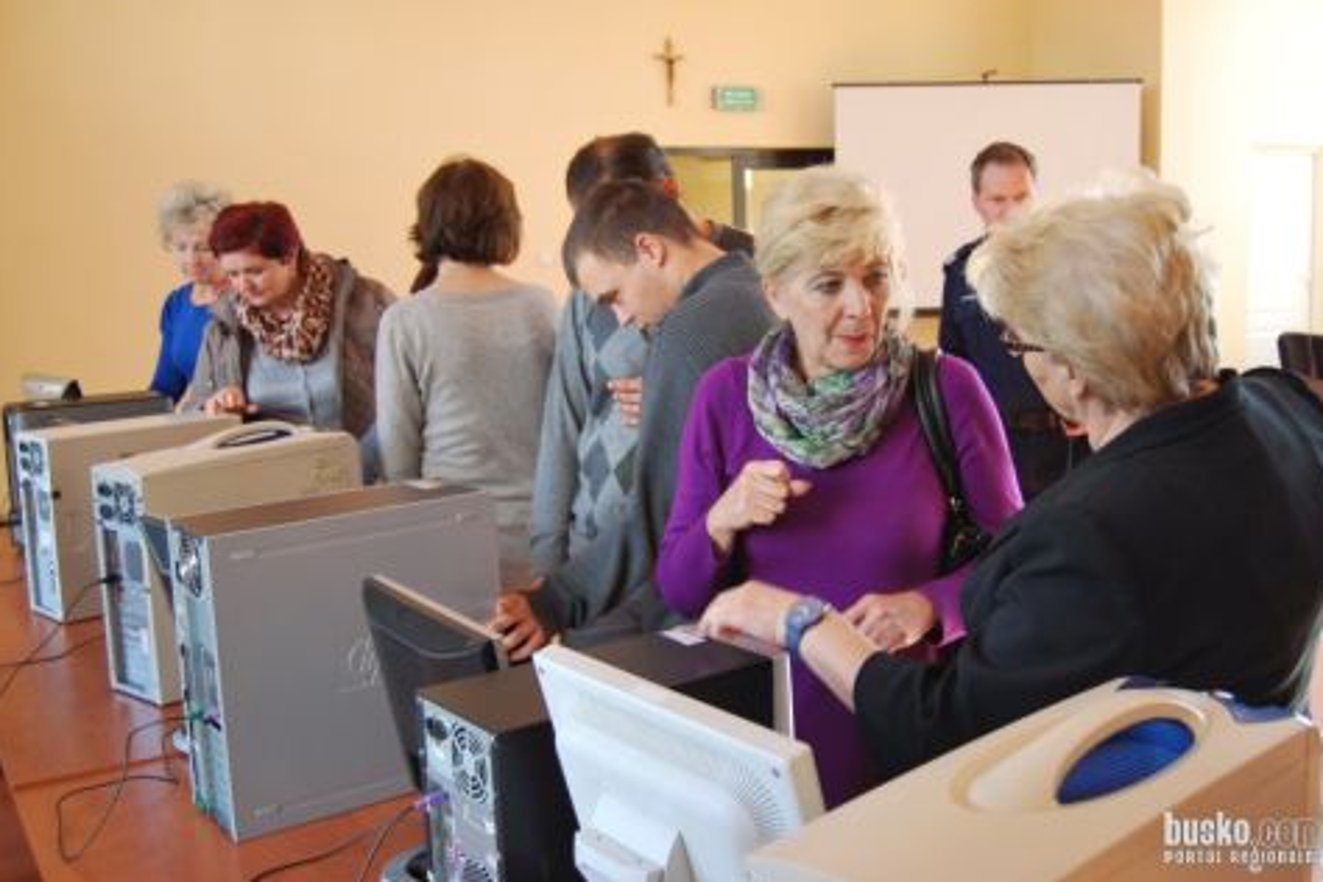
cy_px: 421
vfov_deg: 35.0
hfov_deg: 50.7
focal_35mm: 38
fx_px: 1396
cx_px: 692
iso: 200
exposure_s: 1/50
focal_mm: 24
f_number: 4
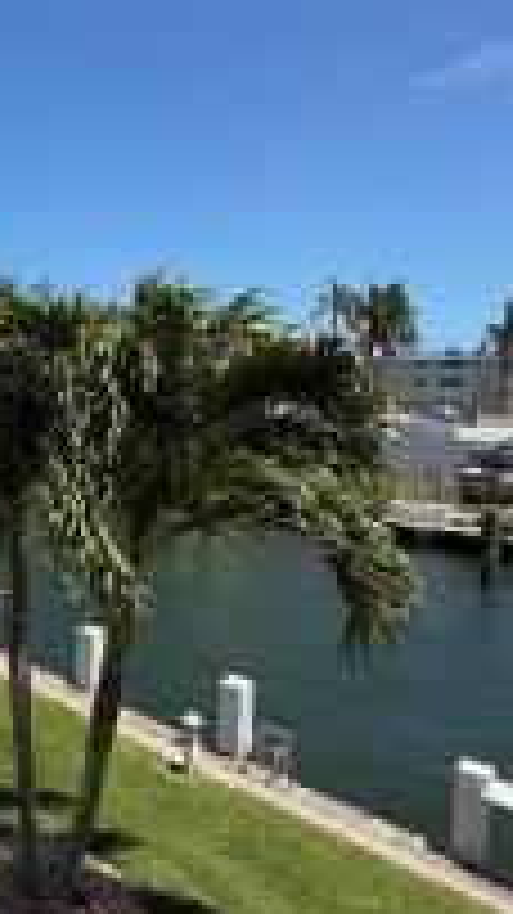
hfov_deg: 34.6
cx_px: -22
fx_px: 726
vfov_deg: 64.3
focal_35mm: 30
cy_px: 455
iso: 50
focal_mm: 2.22
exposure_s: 1/1572
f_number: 2.2
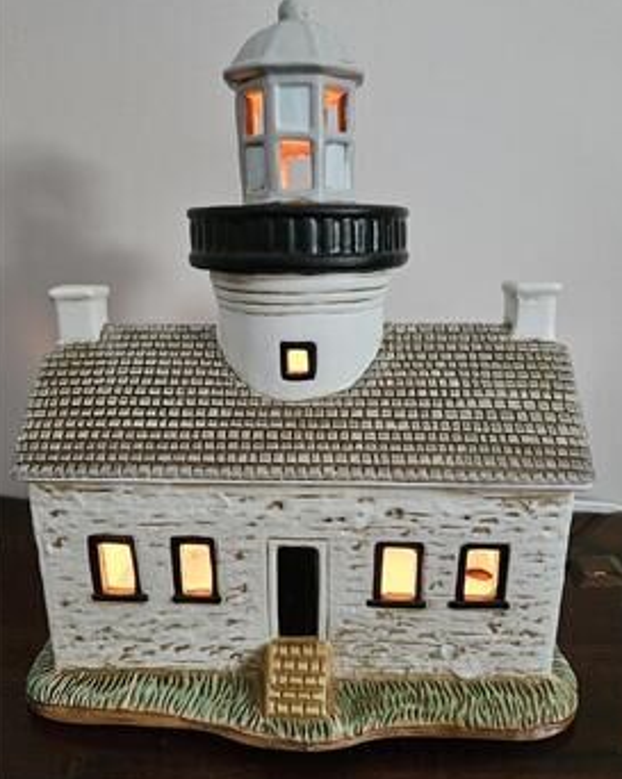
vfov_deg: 68.0
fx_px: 576
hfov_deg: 56.7
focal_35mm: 25
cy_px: 421
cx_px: 317
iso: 800
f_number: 1.8
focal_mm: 5.4
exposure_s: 1/60
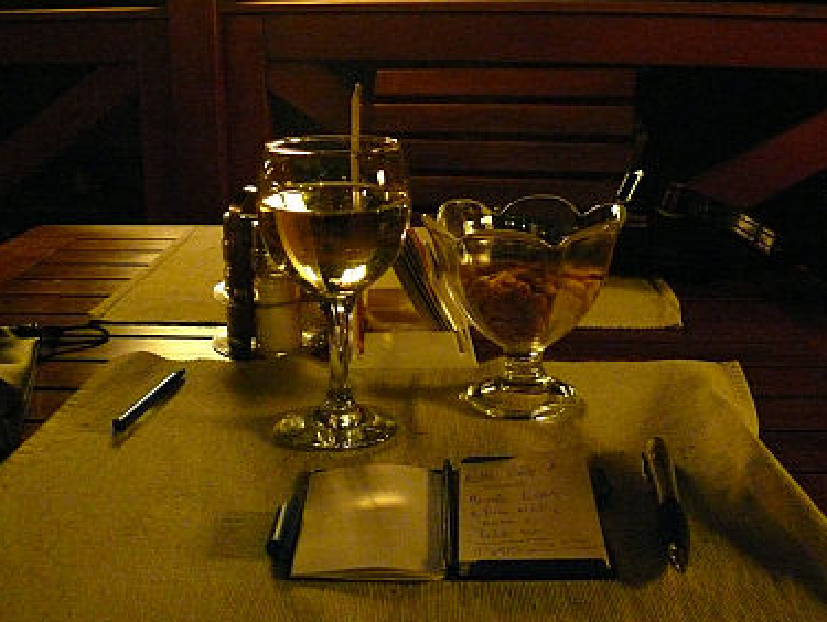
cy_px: 285
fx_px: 1004
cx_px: 432
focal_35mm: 42
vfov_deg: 34.4
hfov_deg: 44.7
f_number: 2.8
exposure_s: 1/8
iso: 800
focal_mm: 7.4
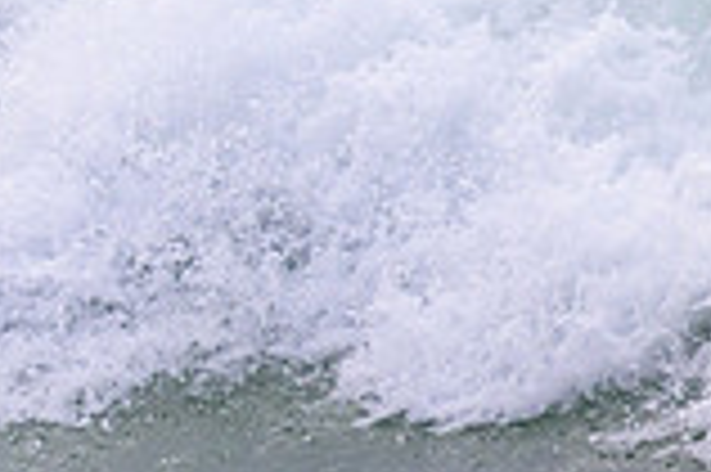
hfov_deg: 0.7
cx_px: -554
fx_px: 57965
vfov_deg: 0.5
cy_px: -128
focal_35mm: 2938
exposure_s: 1/2000
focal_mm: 800
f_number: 11
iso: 1250
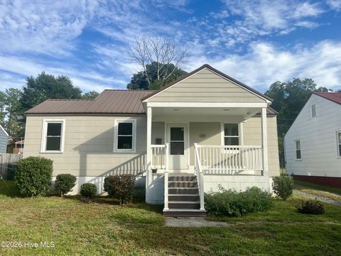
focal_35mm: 26
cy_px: 128
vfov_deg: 53.1
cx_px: 170
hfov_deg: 67.3
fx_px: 256
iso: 50
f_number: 1.6
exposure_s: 1/3049
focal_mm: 5.1
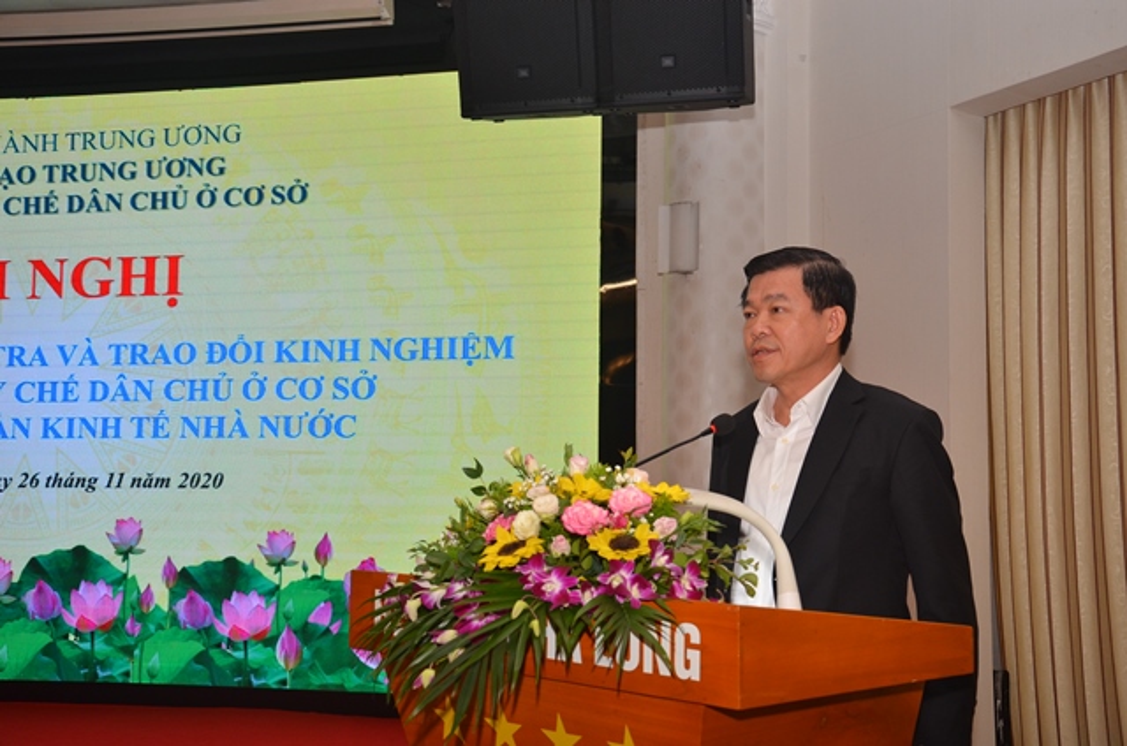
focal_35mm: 45
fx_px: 1406
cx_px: 564
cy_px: 373
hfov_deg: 43.7
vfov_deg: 29.7
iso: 500
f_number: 5.6
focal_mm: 30
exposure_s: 1/100
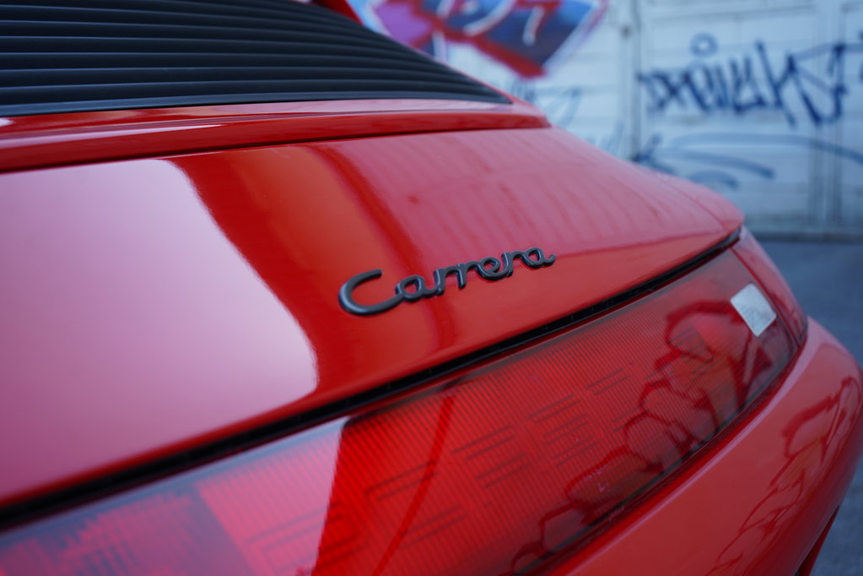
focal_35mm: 42
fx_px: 1007
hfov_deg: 46.4
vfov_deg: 31.9
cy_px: 288
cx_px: 432
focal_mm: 42
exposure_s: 1/160
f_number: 4.5
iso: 125
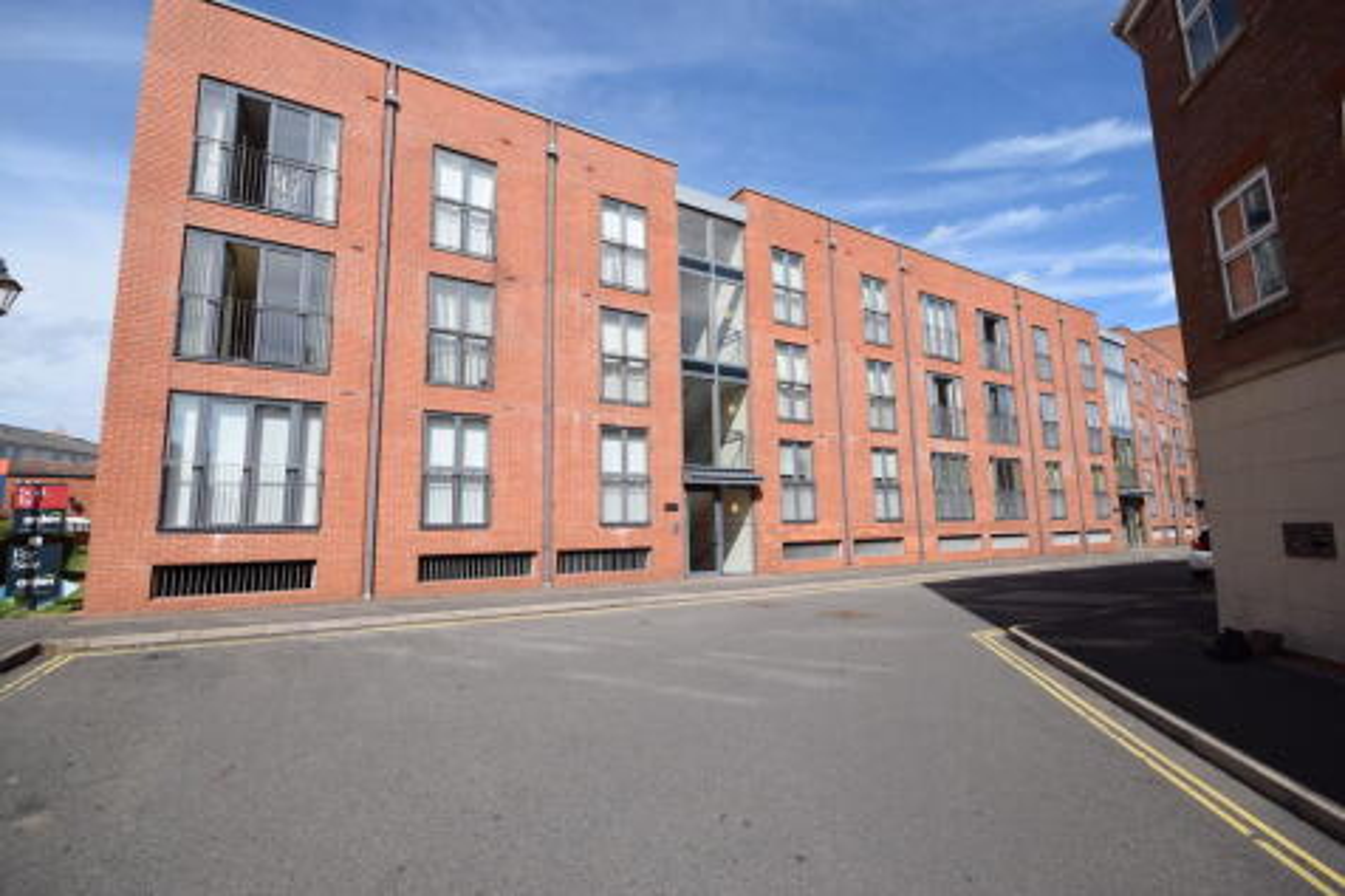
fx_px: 560
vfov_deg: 77.3
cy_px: 448
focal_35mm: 15
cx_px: 672
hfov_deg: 100.4
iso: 200
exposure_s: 1/320
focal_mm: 10
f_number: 9
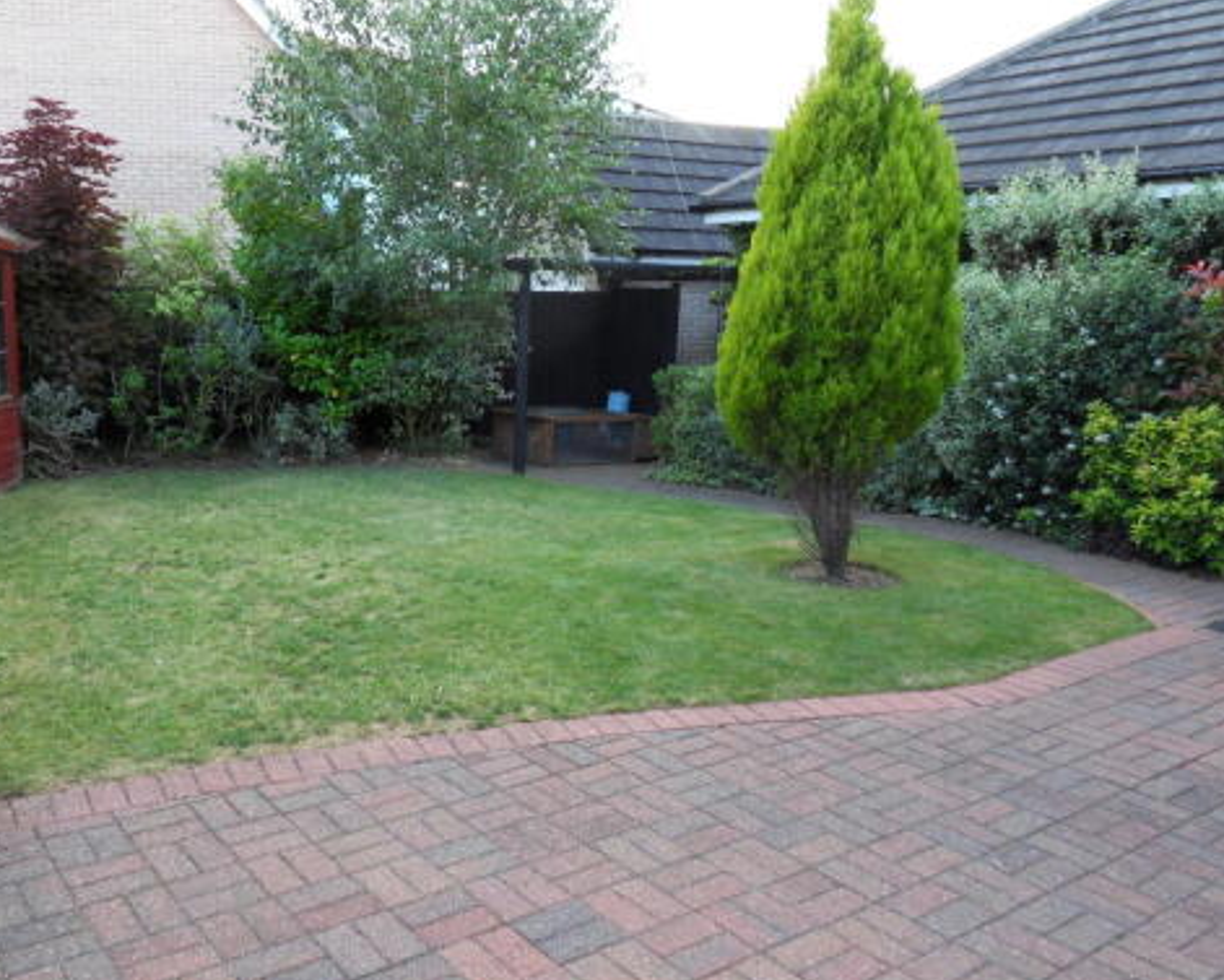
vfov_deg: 50.0
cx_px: 495
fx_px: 1051
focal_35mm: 29
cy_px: 485
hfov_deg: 60.0
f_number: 3.3
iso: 100
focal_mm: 4.2
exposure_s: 1/45
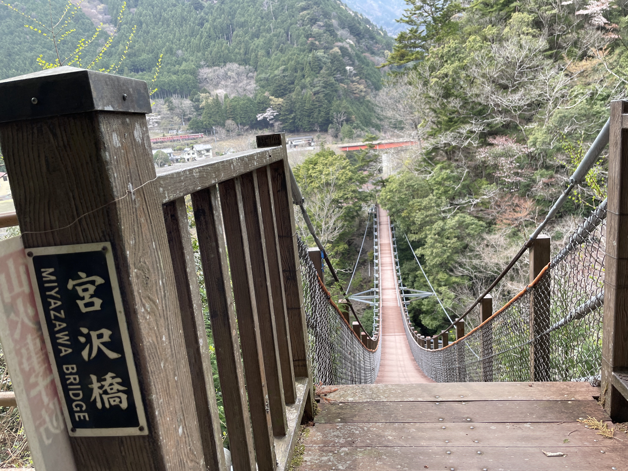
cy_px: 236
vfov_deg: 53.1
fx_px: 472
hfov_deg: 67.3
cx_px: 314
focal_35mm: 26
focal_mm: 4.2
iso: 32
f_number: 1.6
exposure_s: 1/203
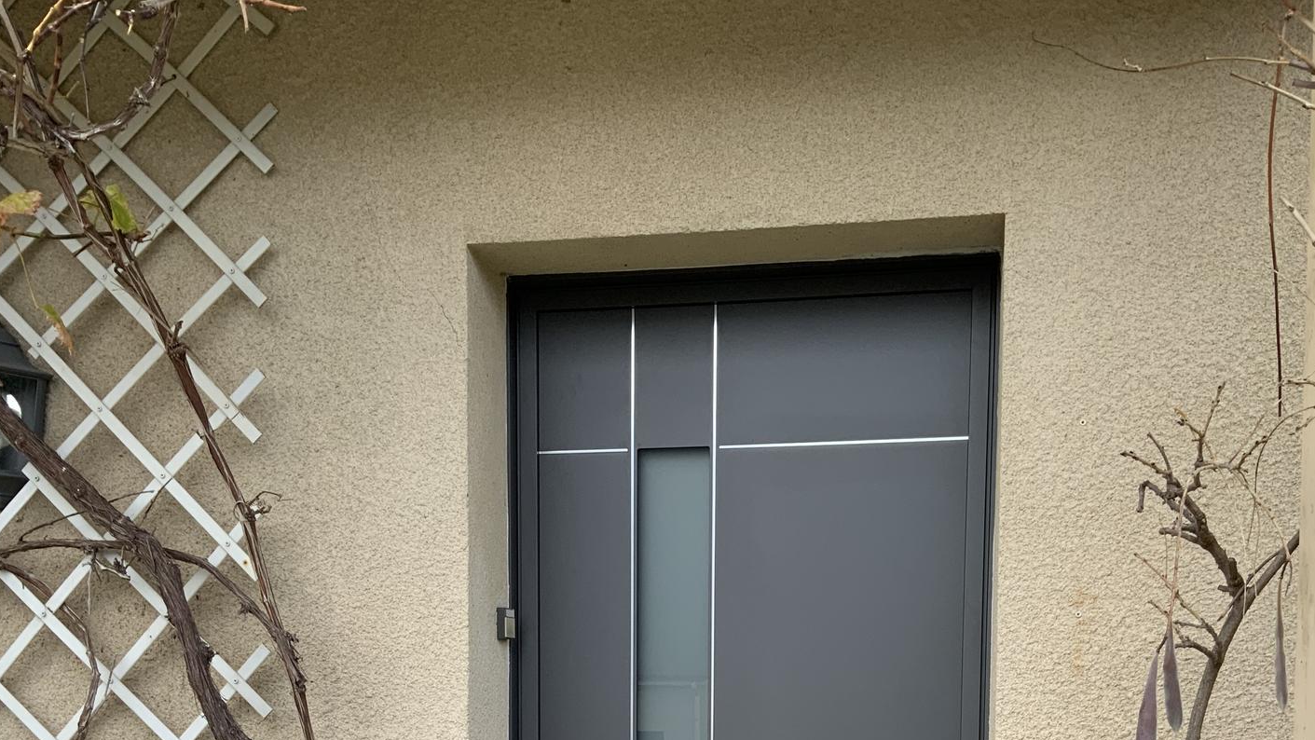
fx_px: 1499
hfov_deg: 47.4
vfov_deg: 25.5
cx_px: 665
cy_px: 834
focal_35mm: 43
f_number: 1.8
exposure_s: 1/122
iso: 32
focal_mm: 3
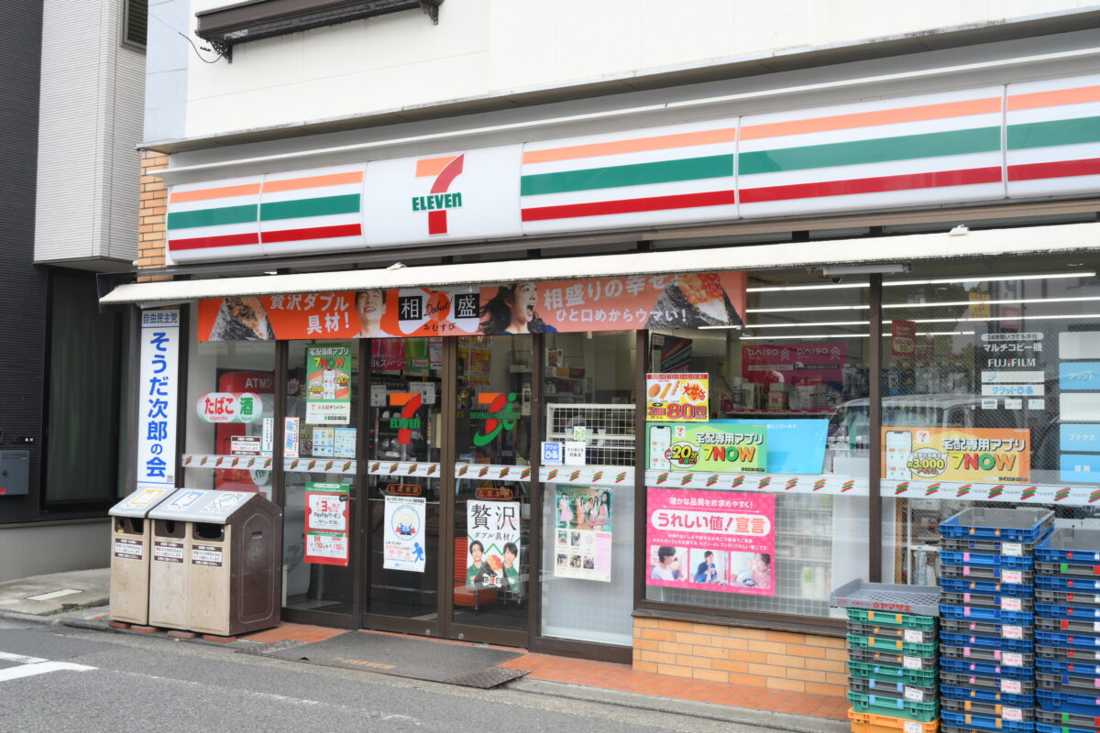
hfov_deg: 47.4
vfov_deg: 32.6
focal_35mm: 41
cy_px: 366
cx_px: 550
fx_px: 1253
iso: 200
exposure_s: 1/125
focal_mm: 41
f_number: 7.1
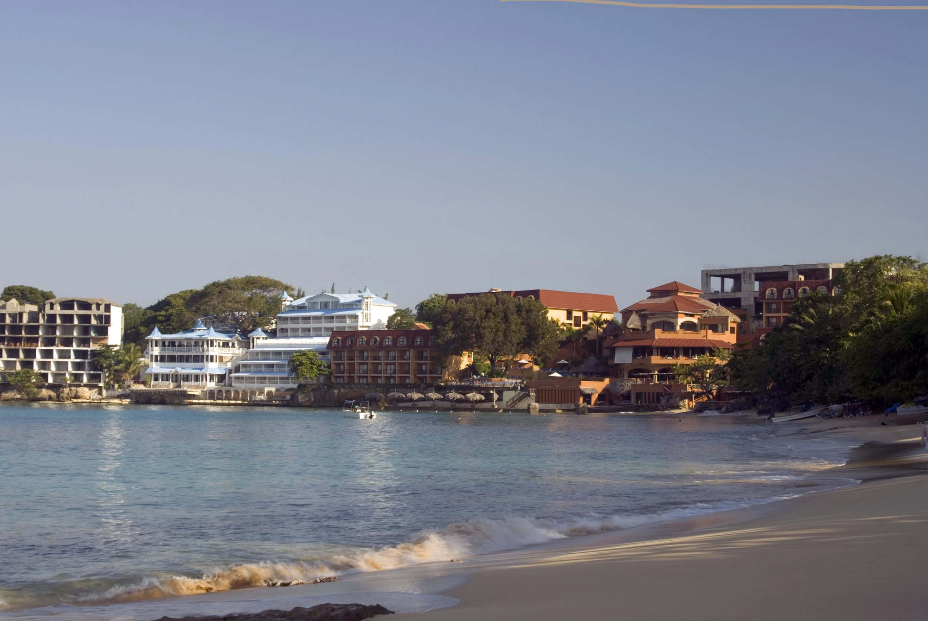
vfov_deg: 21.6
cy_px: 310
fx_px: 1626
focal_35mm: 63
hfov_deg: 31.9
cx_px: 464
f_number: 11
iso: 100
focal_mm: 42
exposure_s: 1/25
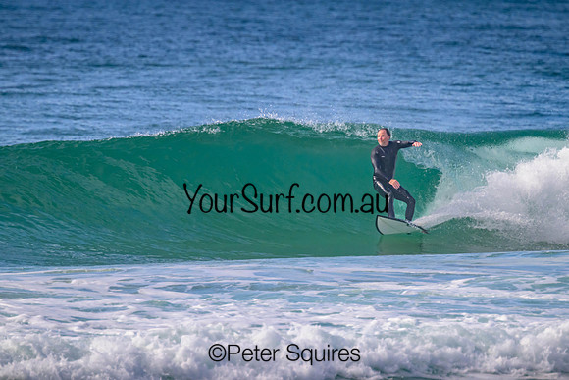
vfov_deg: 1.5
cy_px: 184
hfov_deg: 2.3
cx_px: 320
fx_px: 14227
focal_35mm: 900
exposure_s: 1/2000
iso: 1400
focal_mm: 800
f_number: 11
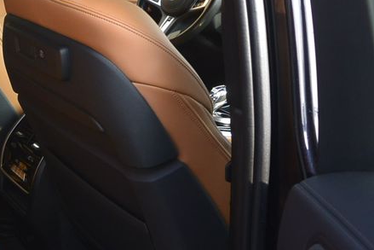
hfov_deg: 28.3
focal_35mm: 63
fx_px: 655
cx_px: -61
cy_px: 187
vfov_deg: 21.4
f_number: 4
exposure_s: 1/200
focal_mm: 10
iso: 160
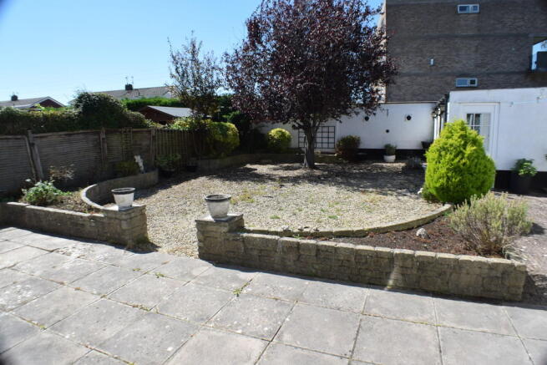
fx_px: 410
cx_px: 274
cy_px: 182
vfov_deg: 48.0
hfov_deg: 67.4
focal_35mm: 27
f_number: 9
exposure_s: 1/320
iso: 200
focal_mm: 18
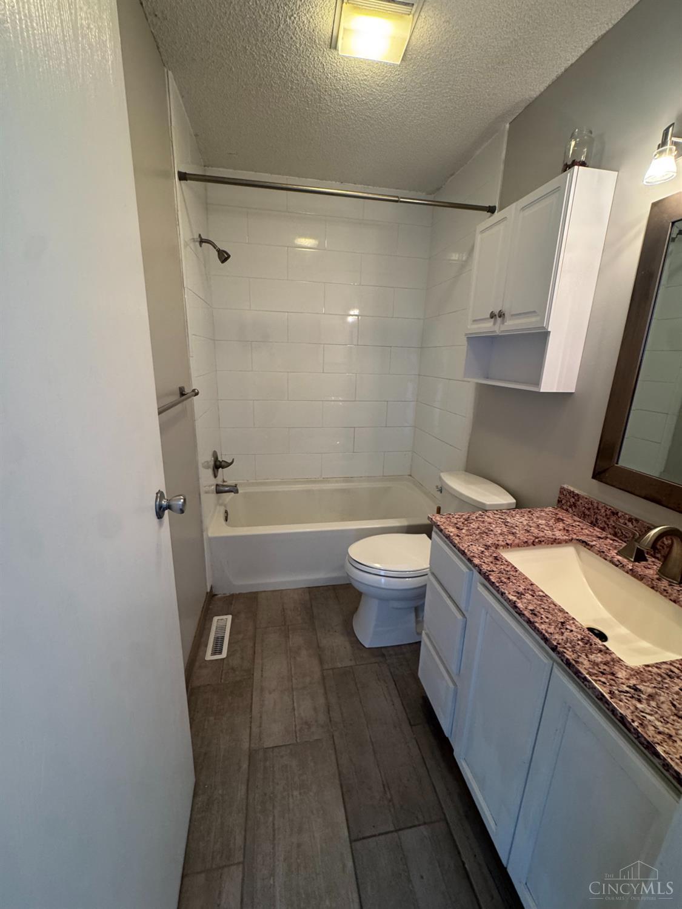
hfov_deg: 85.7
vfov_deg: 102.1
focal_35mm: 14
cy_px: 454
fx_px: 368
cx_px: 341
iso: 250
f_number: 2.2
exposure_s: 1/60
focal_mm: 2.22
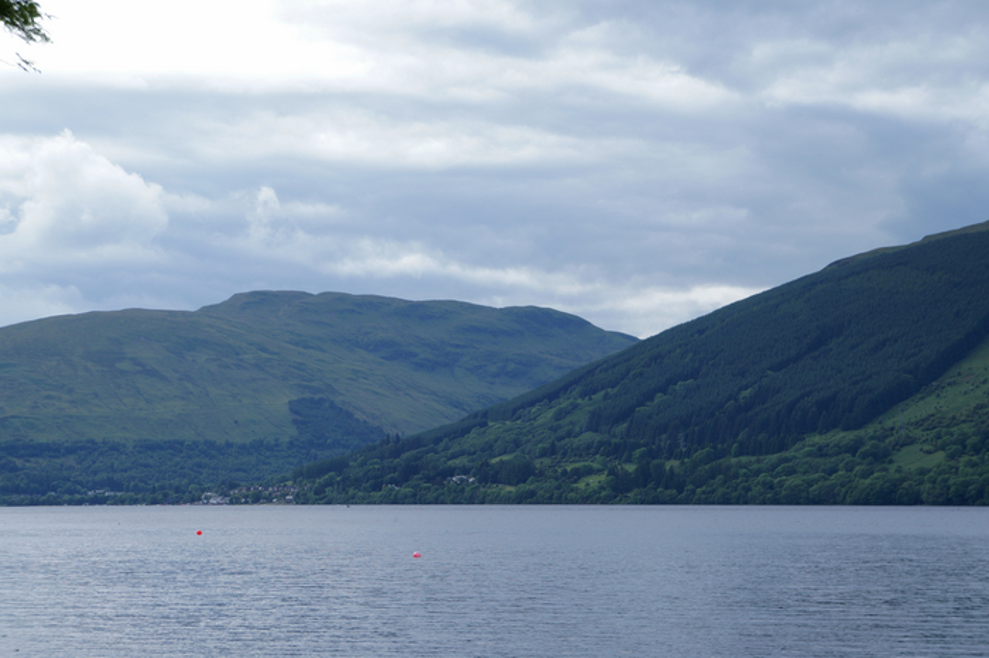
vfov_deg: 16.5
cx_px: 494
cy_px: 329
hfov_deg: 24.6
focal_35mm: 82
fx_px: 2265
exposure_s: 1/500
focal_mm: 55
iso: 200
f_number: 5.6
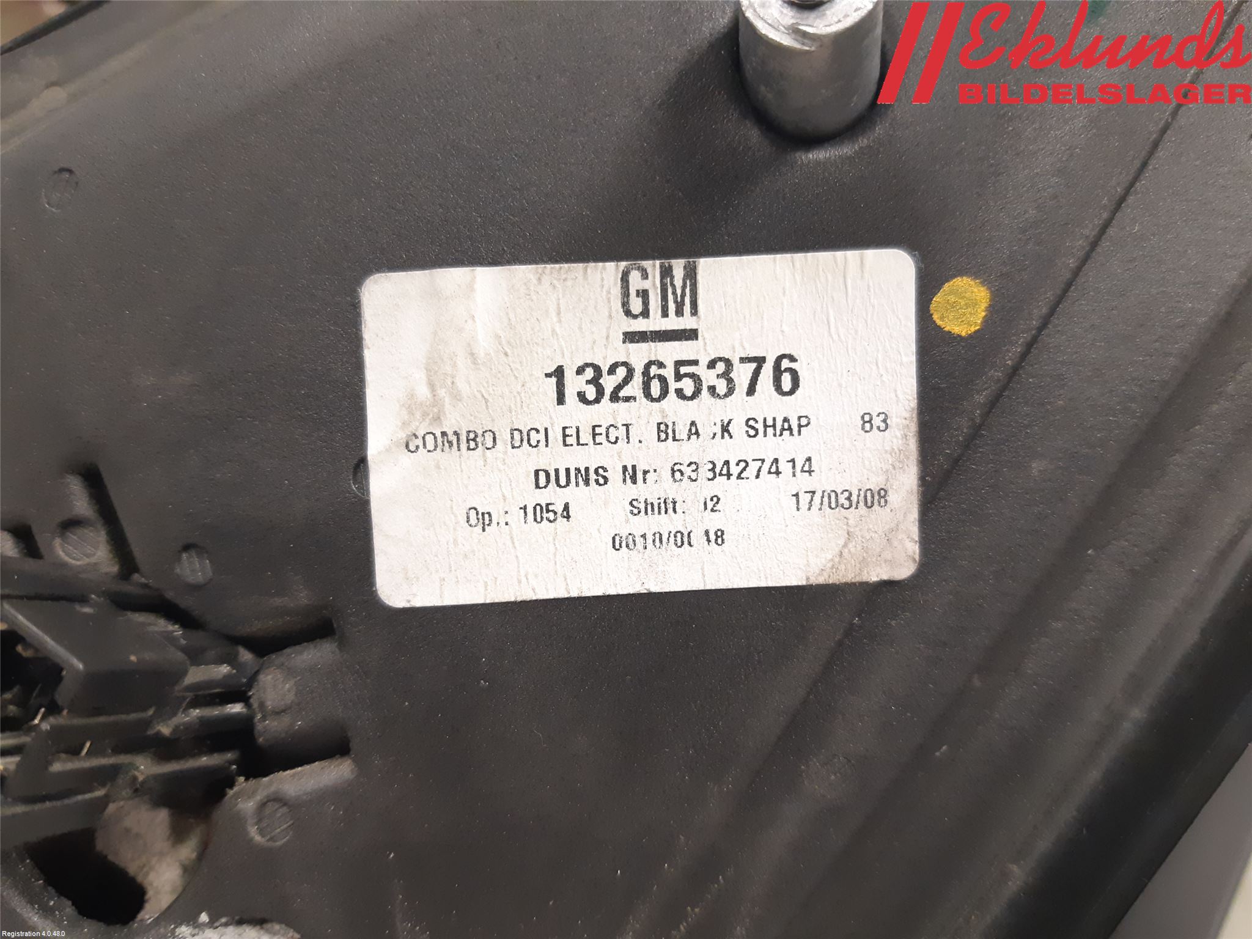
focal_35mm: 26
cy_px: 470
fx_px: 940
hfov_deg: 67.3
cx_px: 626
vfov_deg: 53.1
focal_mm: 3.93
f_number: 1.7
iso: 200
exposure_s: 1/50
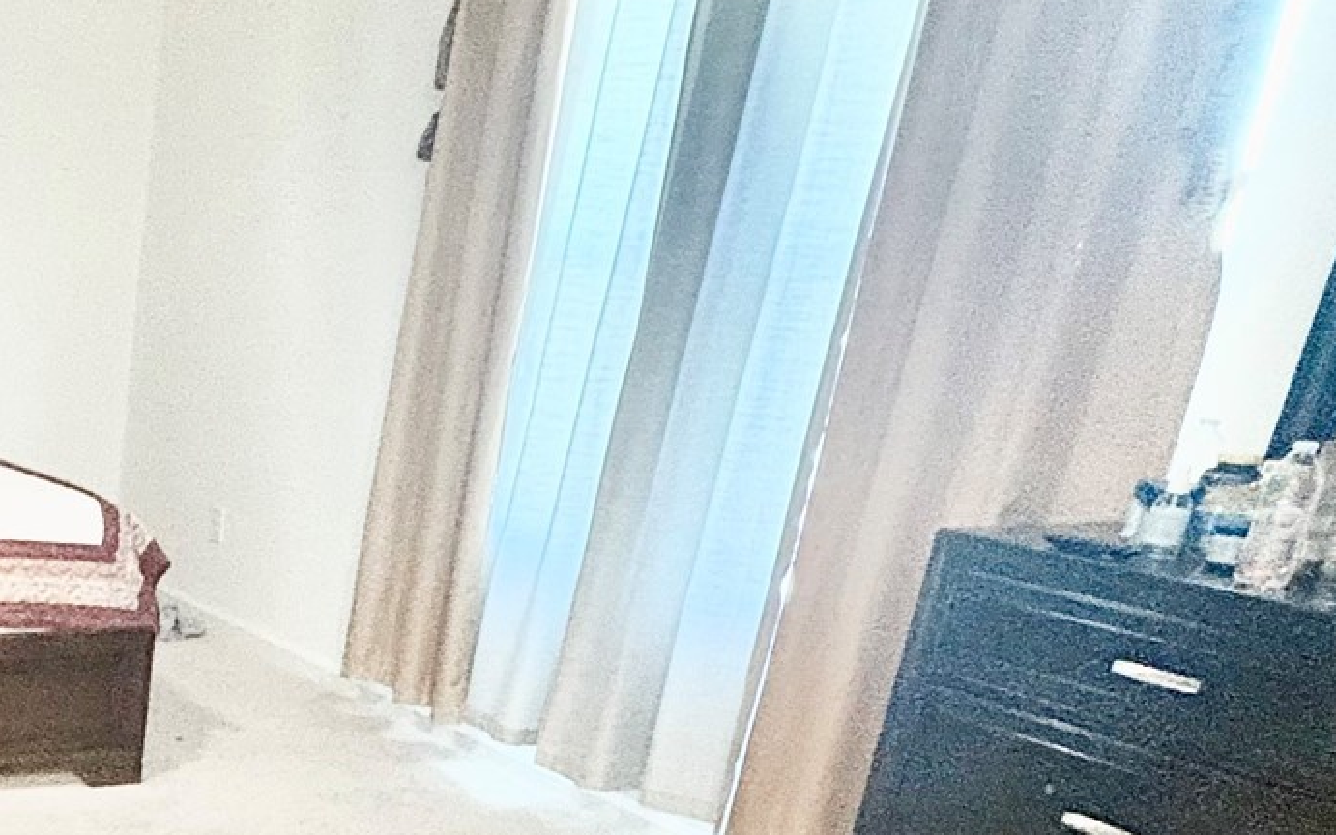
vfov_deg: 27.9
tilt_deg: -18.8
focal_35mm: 44
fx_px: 1602
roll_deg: -1.0
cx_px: -174
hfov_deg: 37.1
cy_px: 787
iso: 640
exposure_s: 1/40
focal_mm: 2.22
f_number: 2.2
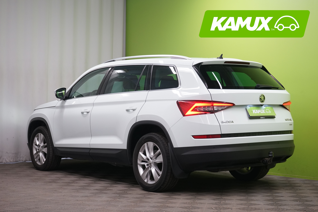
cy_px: 106
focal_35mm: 64
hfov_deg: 31.4
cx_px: 159
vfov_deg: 21.2
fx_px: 565
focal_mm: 64
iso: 1250
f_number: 7.1
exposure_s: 1/25
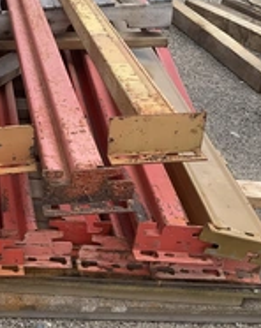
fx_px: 591
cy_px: 120
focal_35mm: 61
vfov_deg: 30.9
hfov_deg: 23.9
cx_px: 5
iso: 25
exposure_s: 1/944
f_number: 1.8
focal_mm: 3
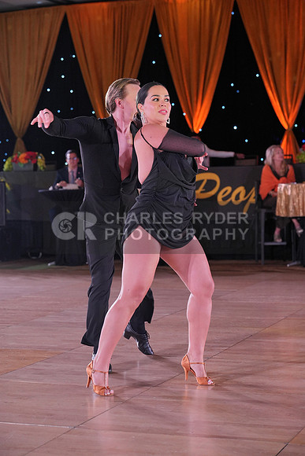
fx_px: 1003
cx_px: 152
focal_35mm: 79
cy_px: 228
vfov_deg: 25.7
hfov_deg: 17.3
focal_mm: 79
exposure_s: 1/400
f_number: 4
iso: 2000
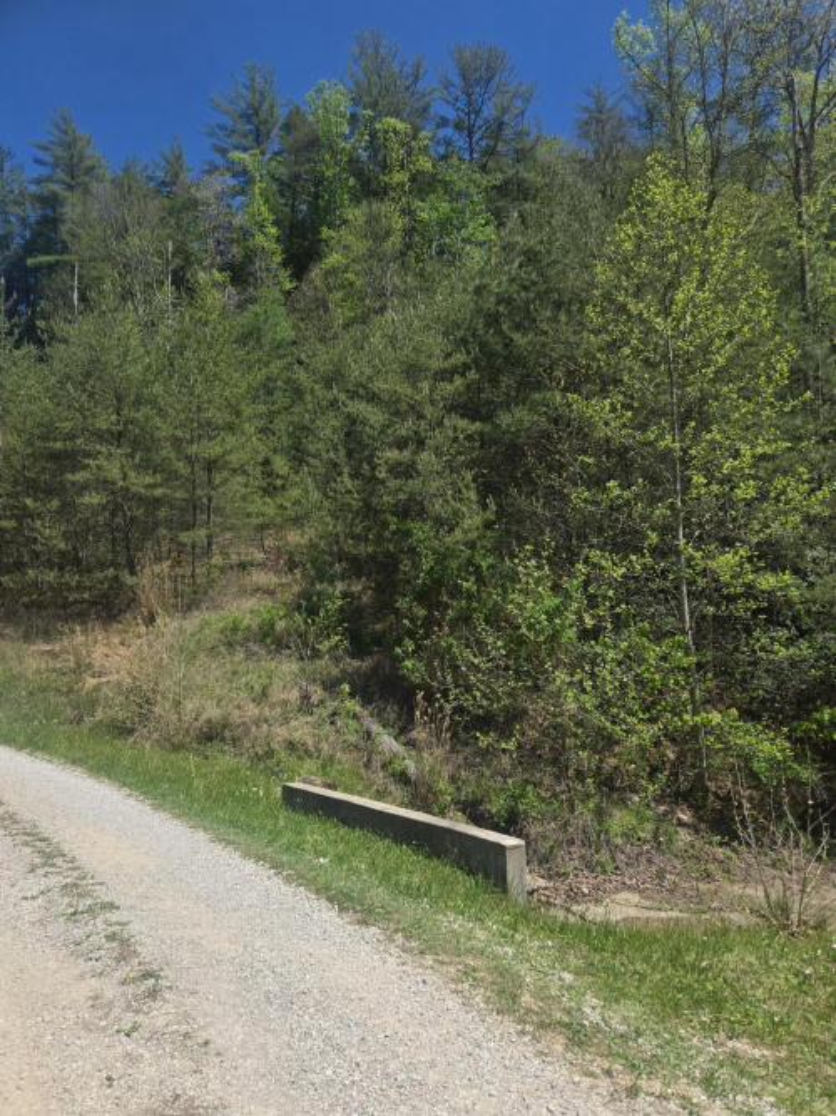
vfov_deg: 73.9
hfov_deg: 58.9
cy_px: 558
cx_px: 418
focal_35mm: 23
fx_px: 741
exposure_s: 1/2921
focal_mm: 5.4
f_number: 1.8
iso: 40
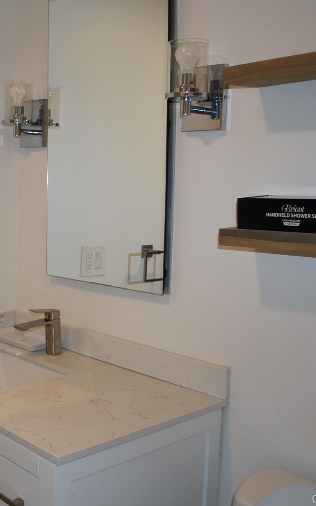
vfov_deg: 47.2
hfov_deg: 28.7
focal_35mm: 42
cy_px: 250
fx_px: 579
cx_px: 3
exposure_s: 1/60
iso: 200
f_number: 3.5
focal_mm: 18
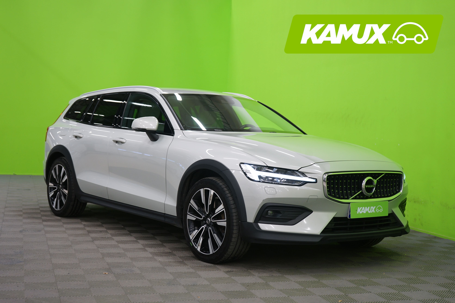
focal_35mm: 50
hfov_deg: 39.6
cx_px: 228
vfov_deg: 27.0
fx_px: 632
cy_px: 152
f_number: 5
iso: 400
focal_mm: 50
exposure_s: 1/8
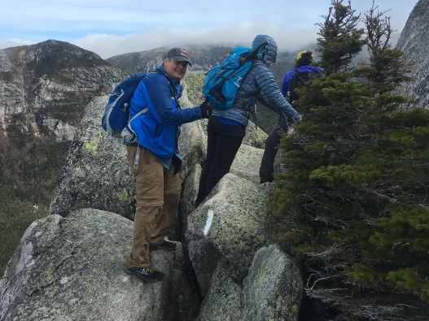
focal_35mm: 44
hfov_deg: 42.9
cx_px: 221
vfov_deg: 32.5
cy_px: 96
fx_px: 545
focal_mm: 4.15
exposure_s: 1/1748
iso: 25
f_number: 2.2
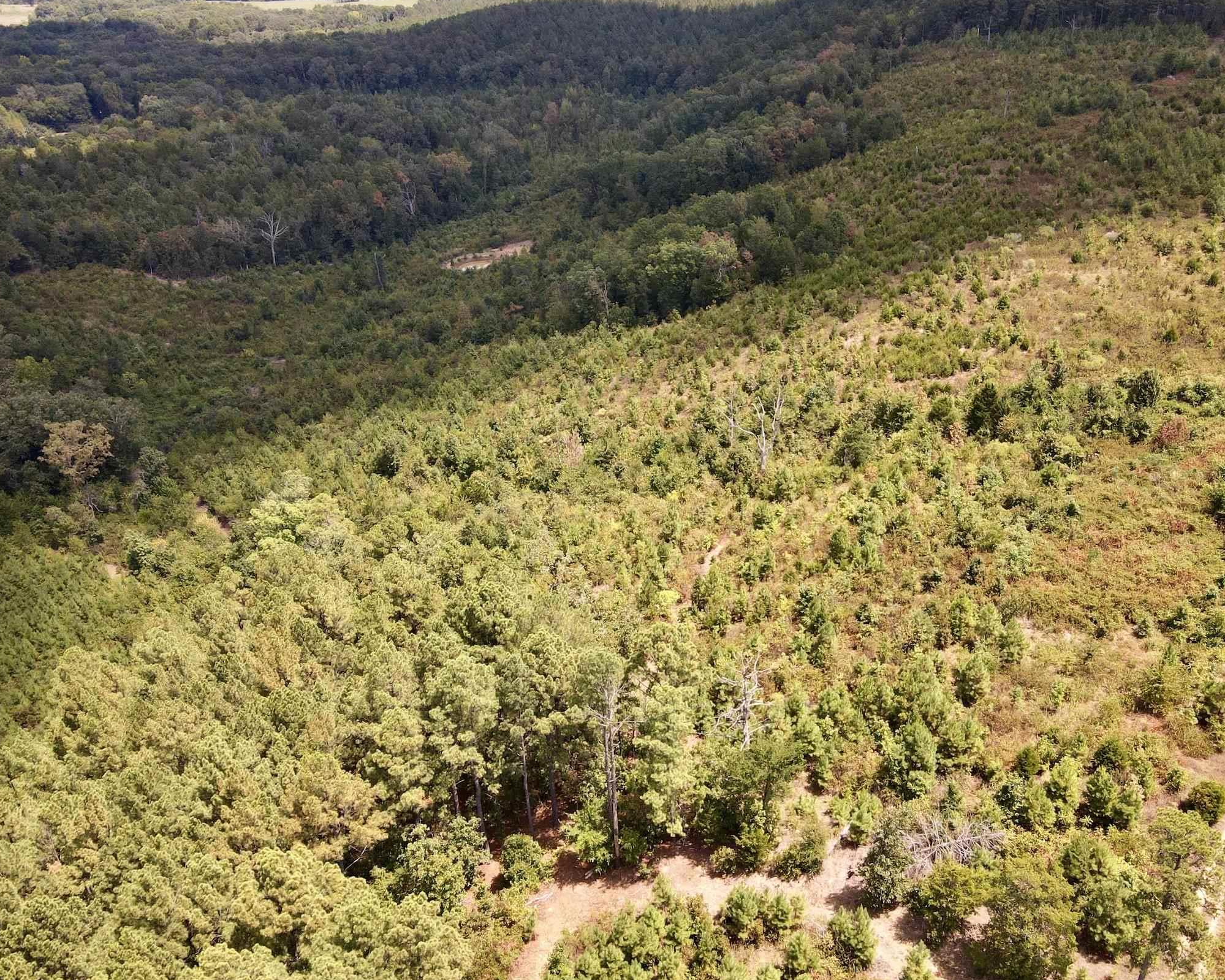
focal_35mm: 30
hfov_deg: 58.6
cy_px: 525
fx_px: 1088
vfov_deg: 48.5
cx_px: 686
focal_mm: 4.5
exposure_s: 1/15
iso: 330
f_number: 2.8
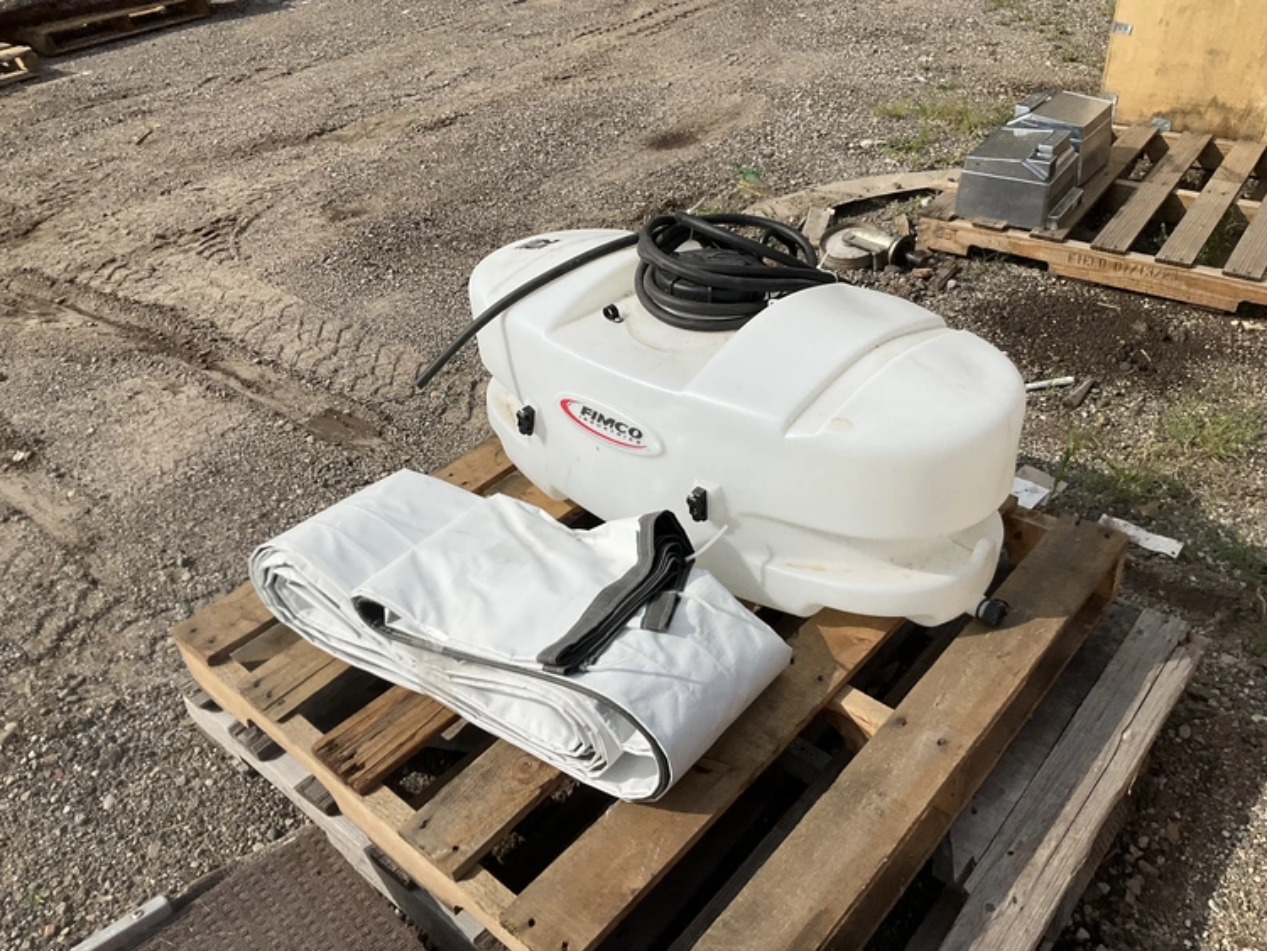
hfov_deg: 61.6
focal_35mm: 29
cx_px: 634
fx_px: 1062
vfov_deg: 48.3
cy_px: 476
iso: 25
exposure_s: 1/4405
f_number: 1.8
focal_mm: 3
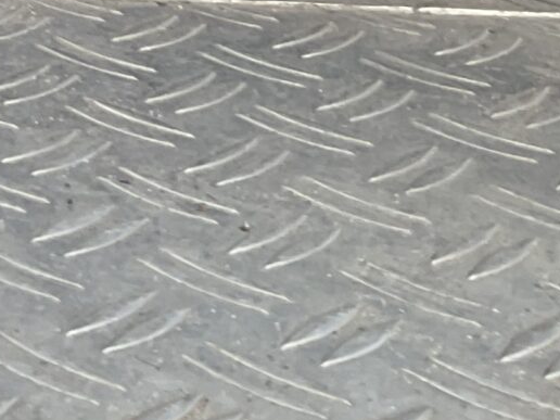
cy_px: -485
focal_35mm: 144
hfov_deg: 11.9
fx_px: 2330
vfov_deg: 9.5
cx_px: -651
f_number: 1.8
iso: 16
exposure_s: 1/148
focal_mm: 3
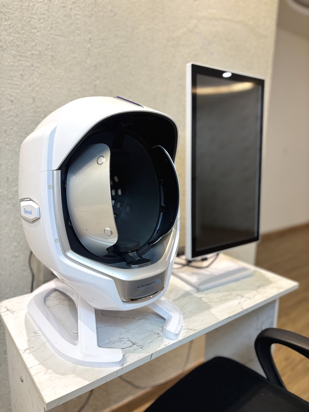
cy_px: 206
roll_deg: -1.5
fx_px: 309
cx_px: 154
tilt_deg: -11.8
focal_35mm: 26
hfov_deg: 53.1
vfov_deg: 67.3
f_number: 1.6
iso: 125
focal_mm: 5.96
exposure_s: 1/100
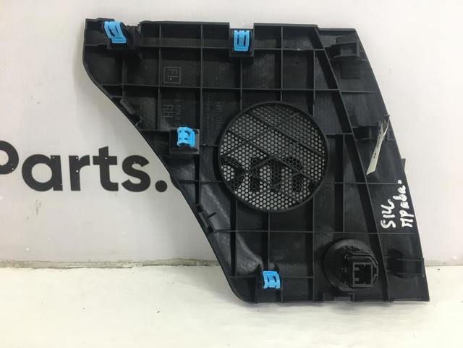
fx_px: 388
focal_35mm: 29
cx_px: 232
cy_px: 174
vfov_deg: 48.2
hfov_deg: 61.7
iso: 32
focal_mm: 4.15
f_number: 2.2
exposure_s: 1/33
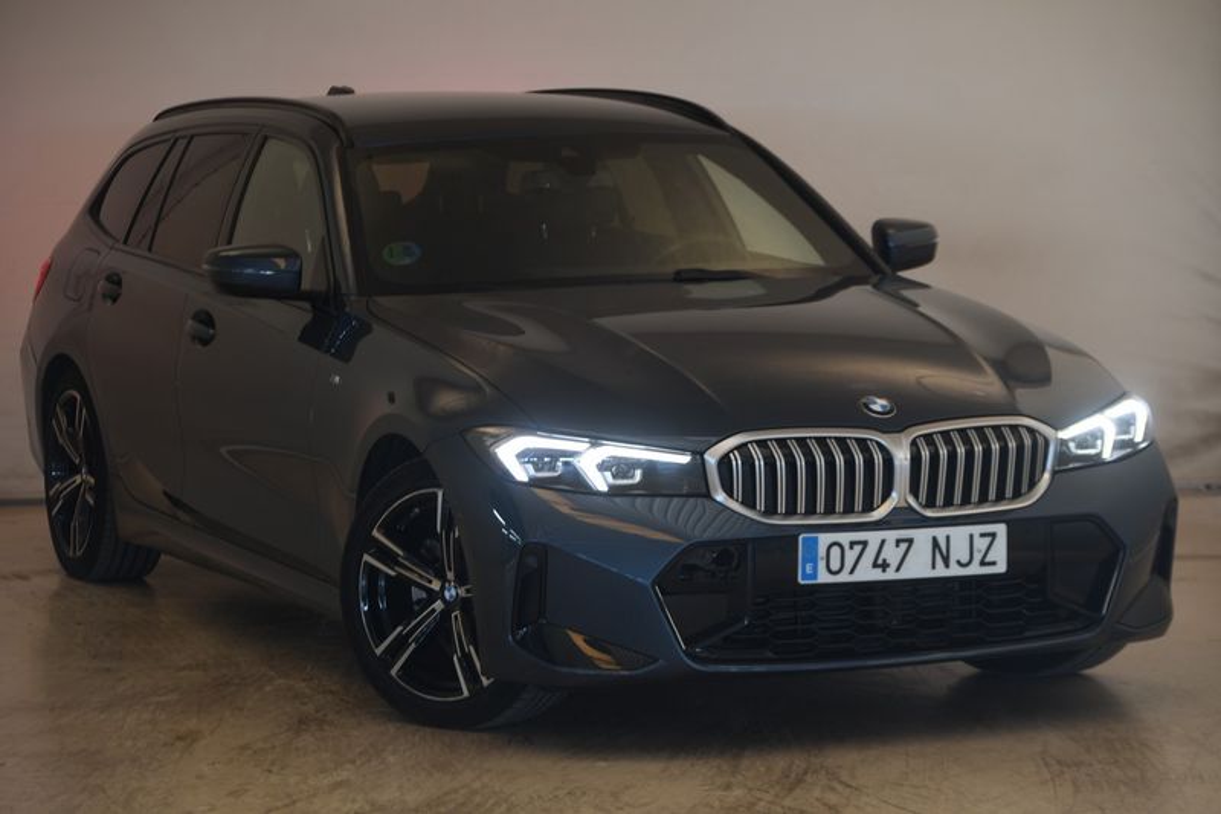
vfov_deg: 11.4
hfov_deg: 17.1
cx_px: 610
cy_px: 407
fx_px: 4069
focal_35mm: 120
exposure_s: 1/10
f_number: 4.2
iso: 100
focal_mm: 80
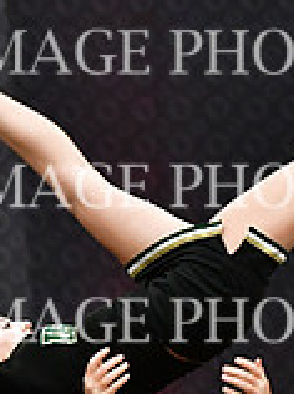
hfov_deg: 2.1
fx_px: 7835
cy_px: 521
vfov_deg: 2.9
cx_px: 153
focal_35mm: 690
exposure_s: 1/500
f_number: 3.5
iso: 5000
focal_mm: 130
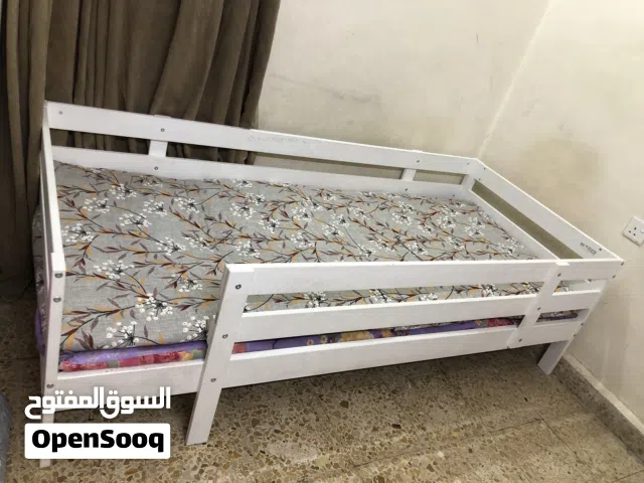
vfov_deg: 49.7
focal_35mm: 28
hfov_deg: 63.4
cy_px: 242
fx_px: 521
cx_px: 322
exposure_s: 1/17
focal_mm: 3.99
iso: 32
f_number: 1.8
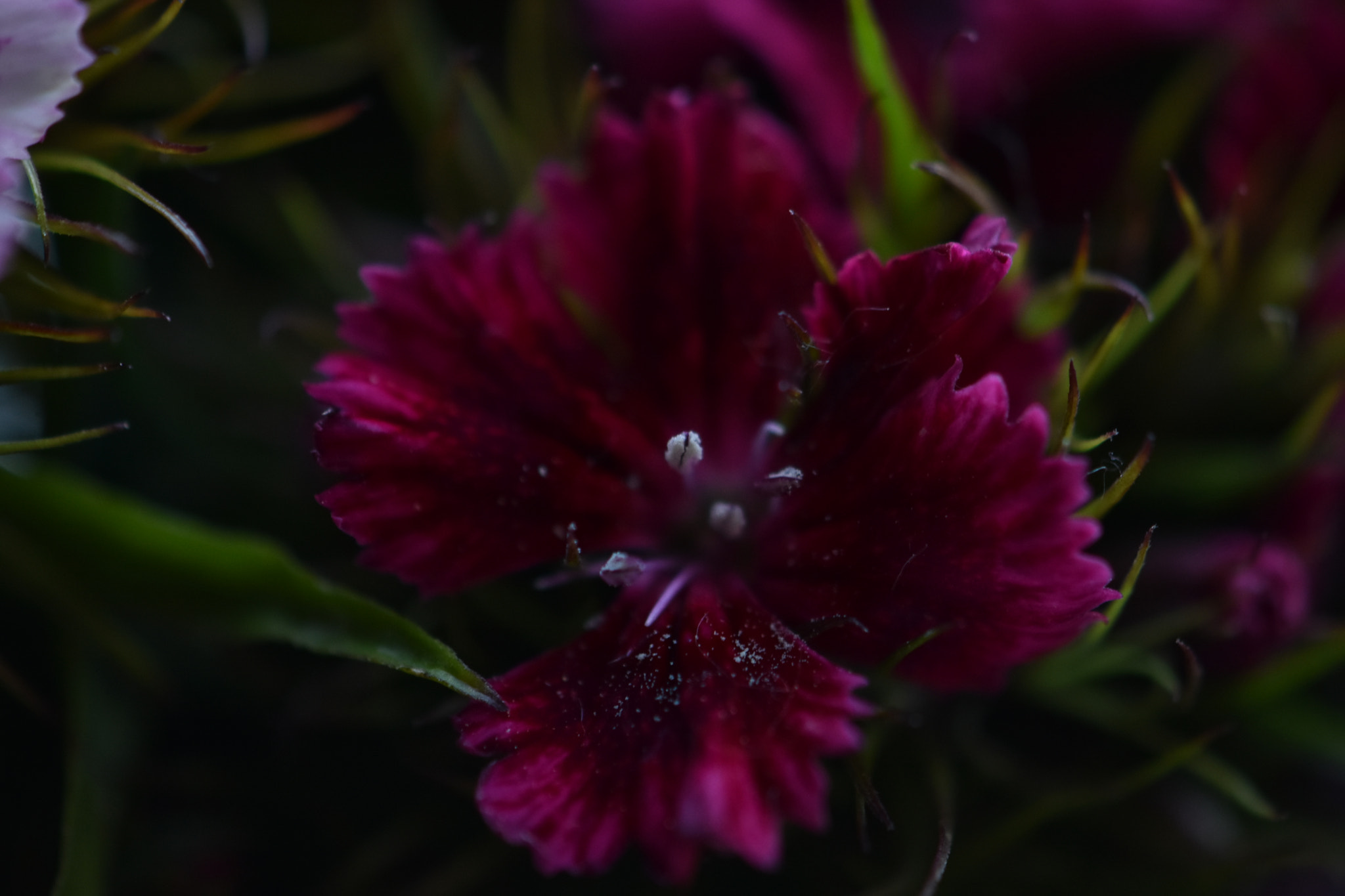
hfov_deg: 16.1
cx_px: 672
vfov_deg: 10.8
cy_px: 448
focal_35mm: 128
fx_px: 4763
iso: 640
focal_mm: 85
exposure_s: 1/100
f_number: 4.5
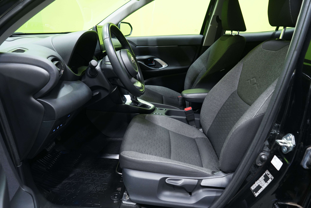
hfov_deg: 73.7
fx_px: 207
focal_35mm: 24
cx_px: 156
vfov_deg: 53.1
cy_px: 104
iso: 1000
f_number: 5
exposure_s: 1/20
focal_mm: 24
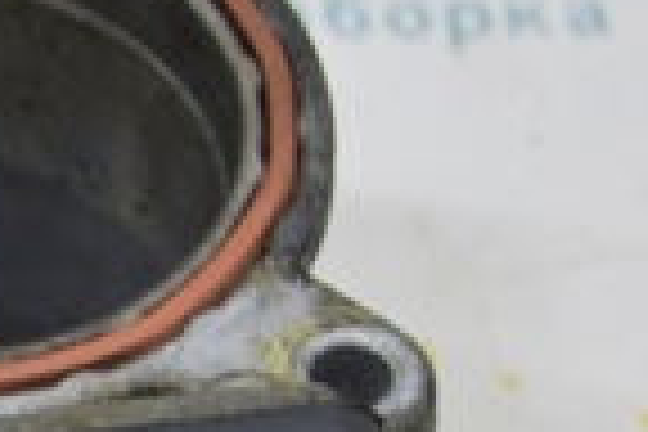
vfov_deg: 4.6
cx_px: -320
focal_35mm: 300
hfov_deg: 6.8
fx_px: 5404
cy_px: 569
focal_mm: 45
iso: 400
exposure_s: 1/20
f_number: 5.6
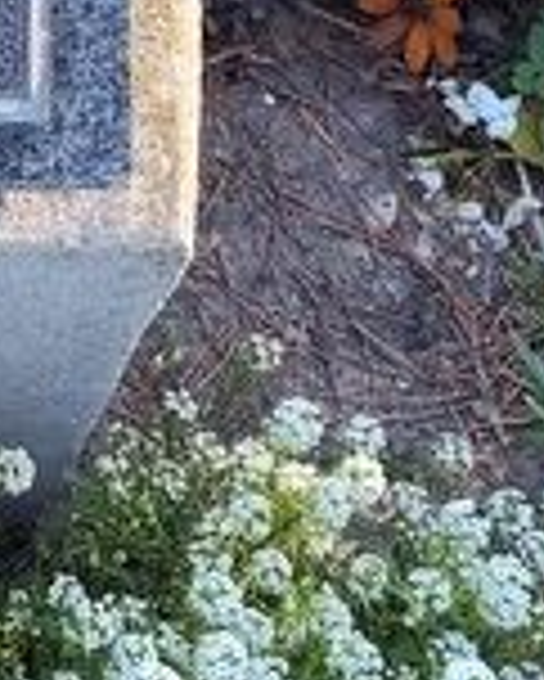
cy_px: -297
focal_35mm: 119
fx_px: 2393
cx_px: -396
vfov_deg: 15.1
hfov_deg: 12.1
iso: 129
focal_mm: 5.56
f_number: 1.8
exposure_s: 1/200
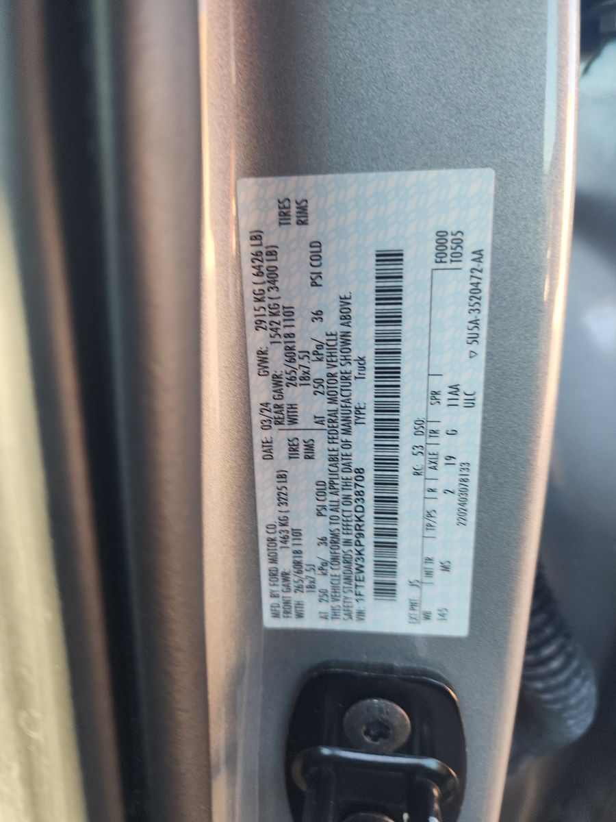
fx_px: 546
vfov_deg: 73.9
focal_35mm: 23
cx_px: 308
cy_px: 411
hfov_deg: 58.9
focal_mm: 6.4
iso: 123
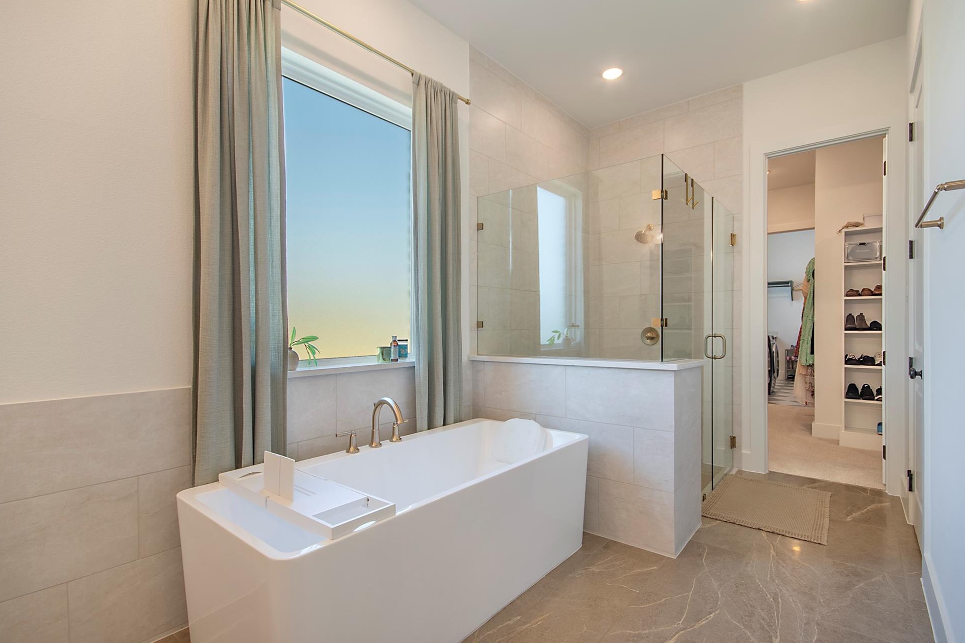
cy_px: 323
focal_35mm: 16
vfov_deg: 73.7
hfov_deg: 96.7
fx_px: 429
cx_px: 487
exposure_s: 1/80
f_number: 8
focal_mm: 10
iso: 100
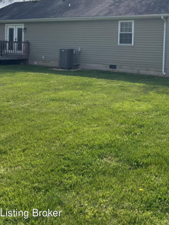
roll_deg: -0.5
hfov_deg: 34.2
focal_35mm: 42
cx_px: 102
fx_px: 273
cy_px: 48
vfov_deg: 42.9
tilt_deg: -0.2
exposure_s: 1/6494
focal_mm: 5.1
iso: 50
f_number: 1.6
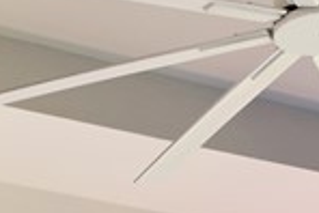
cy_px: 661
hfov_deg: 13.2
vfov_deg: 7.7
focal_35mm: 154
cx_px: 45
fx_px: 1366
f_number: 14
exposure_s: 1.3
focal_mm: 21
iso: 200
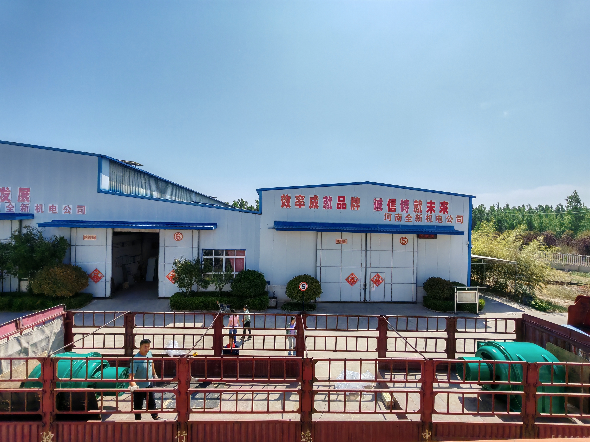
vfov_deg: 78.1
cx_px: 295
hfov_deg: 94.5
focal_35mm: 16
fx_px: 273
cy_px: 221
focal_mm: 1.96
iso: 50
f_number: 2.2
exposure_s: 1/2000
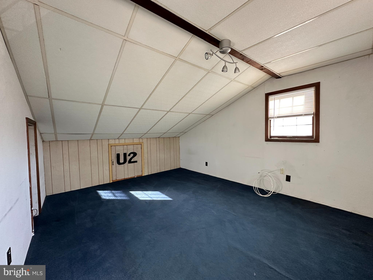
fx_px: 151
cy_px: 140
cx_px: 186
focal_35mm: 14
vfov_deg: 85.7
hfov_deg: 102.1
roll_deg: +1.0
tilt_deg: -2.2
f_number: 2.2
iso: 200
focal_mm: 2.22
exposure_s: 1/99
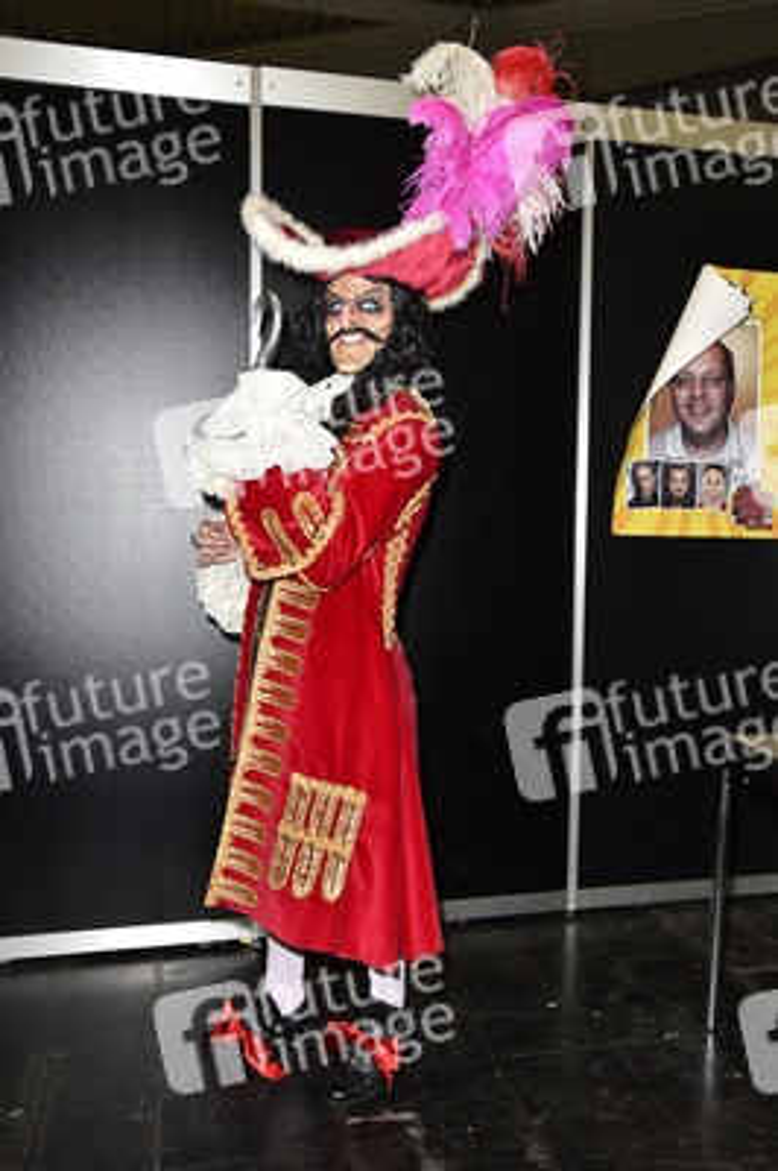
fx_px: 974
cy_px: 586
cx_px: 389
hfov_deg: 43.5
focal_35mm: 30
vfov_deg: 62.0
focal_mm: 30
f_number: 4.5
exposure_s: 1/60
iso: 400
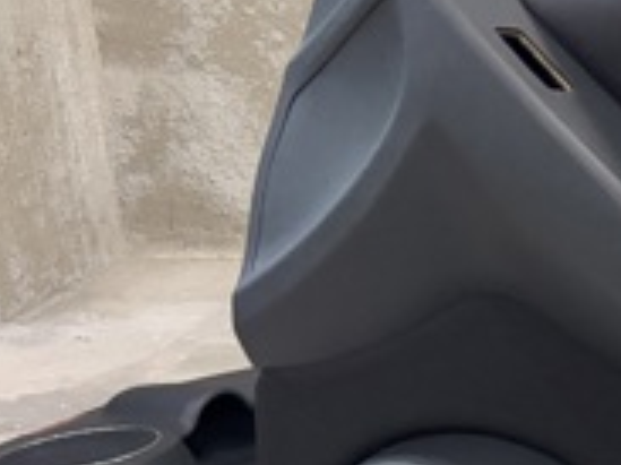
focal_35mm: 91
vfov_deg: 15.9
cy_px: 472
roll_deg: -1.3
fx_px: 1631
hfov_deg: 18.6
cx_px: 977
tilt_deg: -19.1
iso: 500
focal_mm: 5.96
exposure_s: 1/50
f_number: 1.6
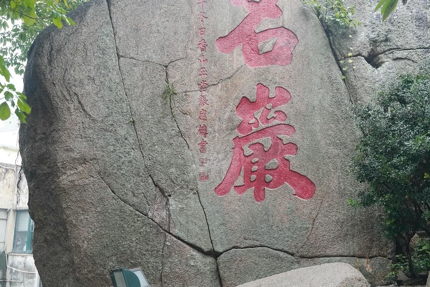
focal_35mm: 40
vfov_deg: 33.3
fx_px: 478
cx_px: 253
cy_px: 123
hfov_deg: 48.2
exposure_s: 1/160
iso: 1600
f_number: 4
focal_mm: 29
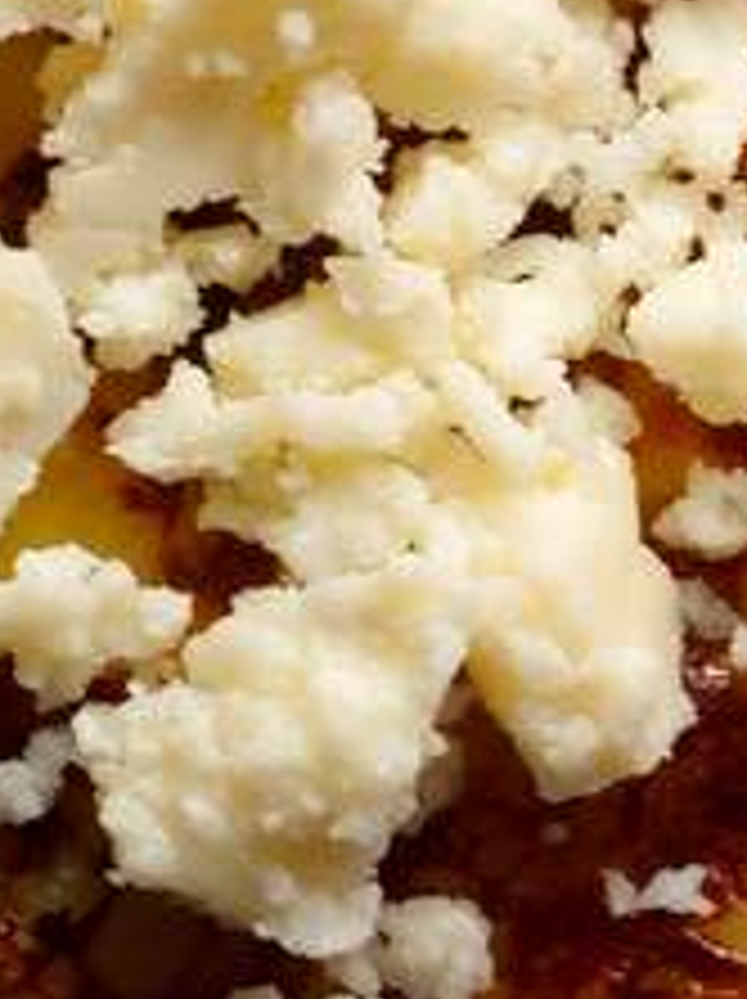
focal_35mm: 390
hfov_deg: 3.8
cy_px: -432
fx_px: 11243
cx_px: -880
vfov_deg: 5.1
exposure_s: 1/60
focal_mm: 27
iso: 250
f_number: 3.6
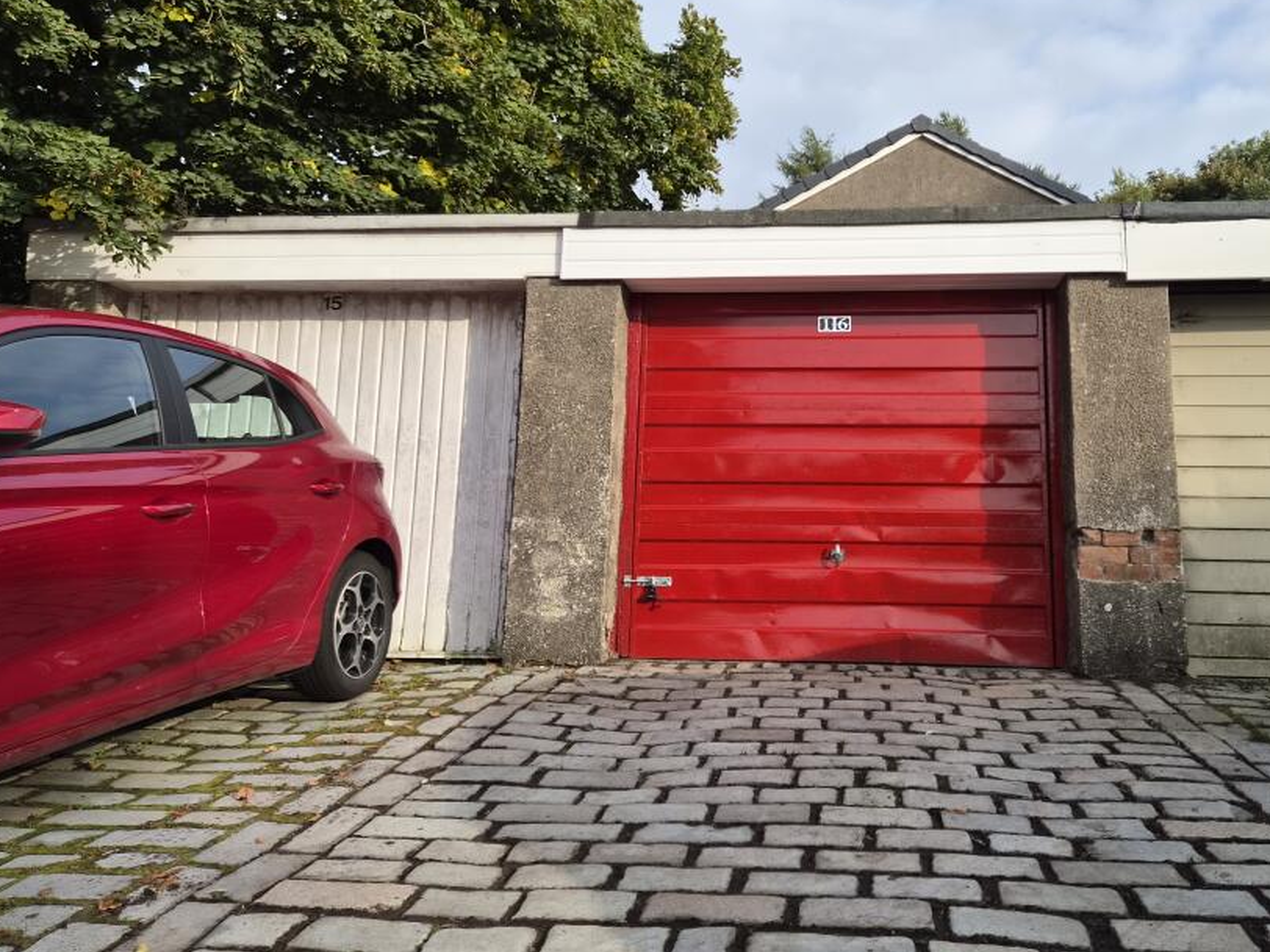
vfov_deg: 48.1
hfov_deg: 60.9
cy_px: 403
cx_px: 790
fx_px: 1064
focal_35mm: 29
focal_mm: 5.4
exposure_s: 1/2304
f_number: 1.8
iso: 80
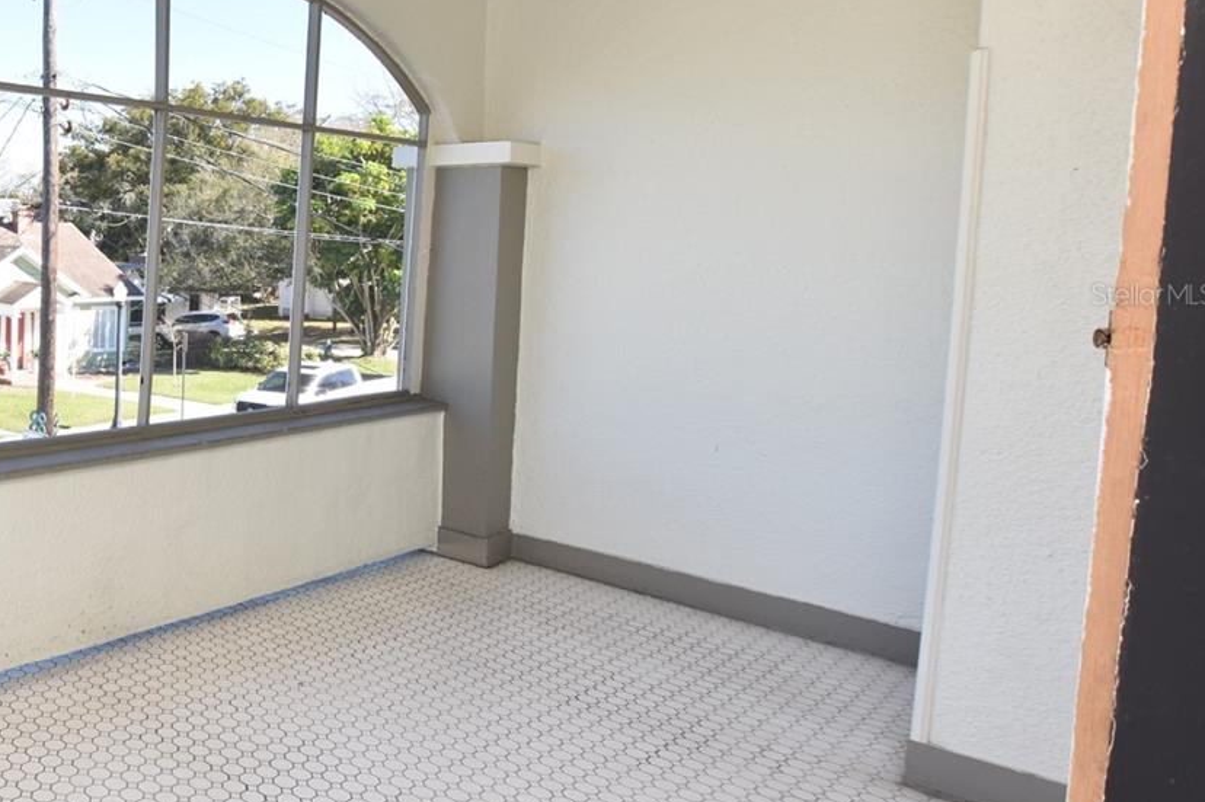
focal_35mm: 29
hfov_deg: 53.2
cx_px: 57
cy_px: 294
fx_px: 970
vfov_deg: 44.5
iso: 160
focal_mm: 10
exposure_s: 1/125
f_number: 5.6
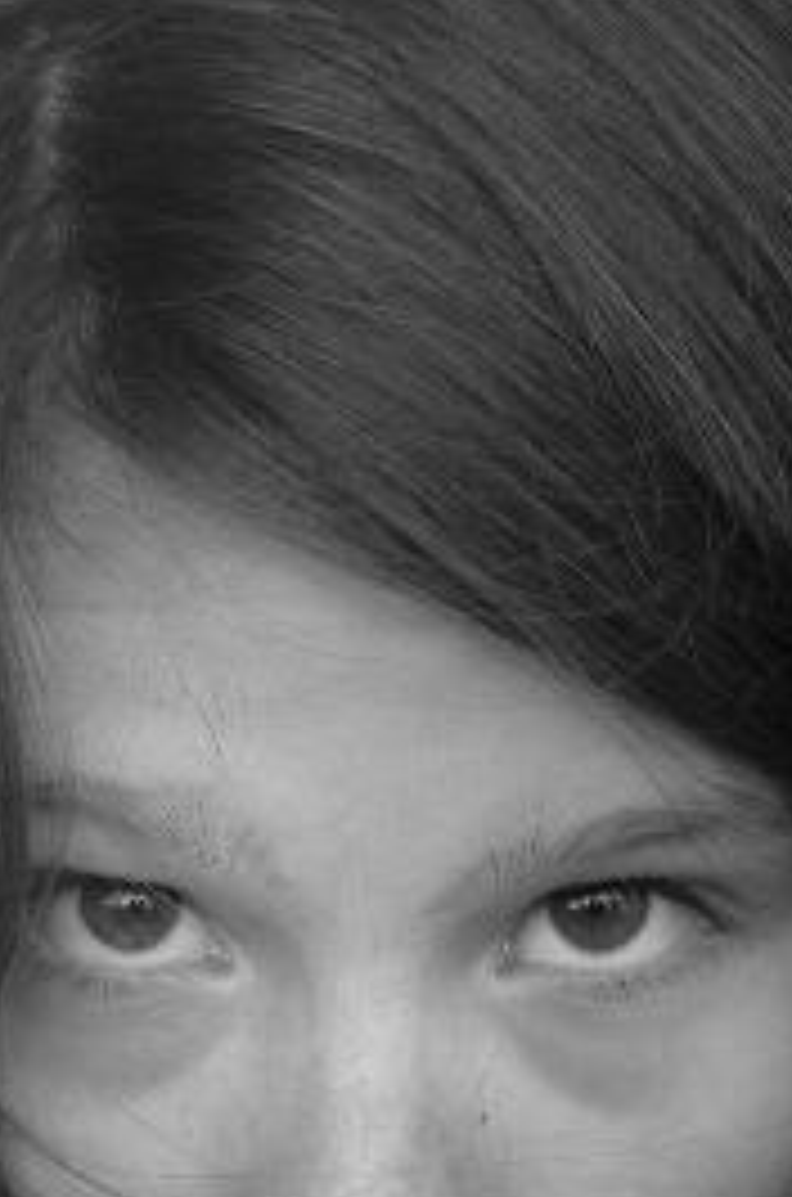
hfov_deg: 5.4
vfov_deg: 8.1
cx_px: 322
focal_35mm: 253
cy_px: 1017
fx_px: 8392
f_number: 5
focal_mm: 70
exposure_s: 1/100
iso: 250
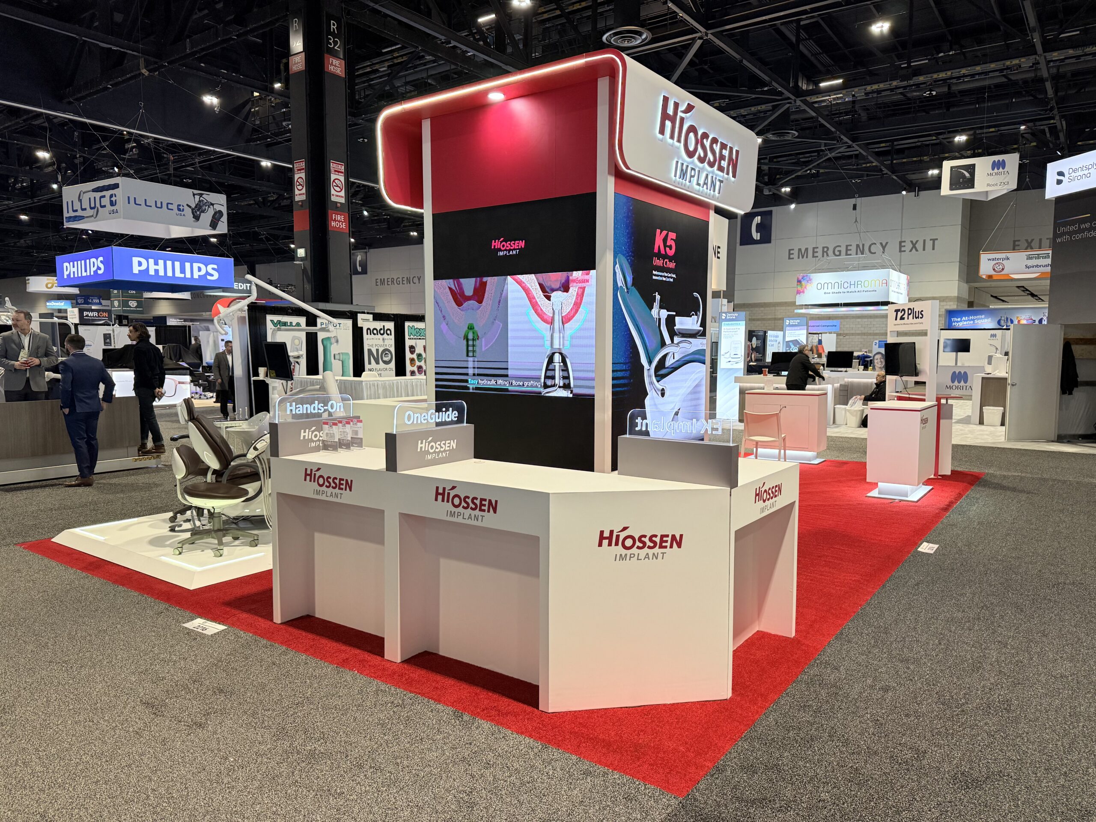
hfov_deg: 71.6
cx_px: 548
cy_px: 411
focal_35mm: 24
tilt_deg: -4.6
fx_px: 760
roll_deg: +0.0
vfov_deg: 56.8
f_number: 1.78
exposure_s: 1/96
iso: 160
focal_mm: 6.76
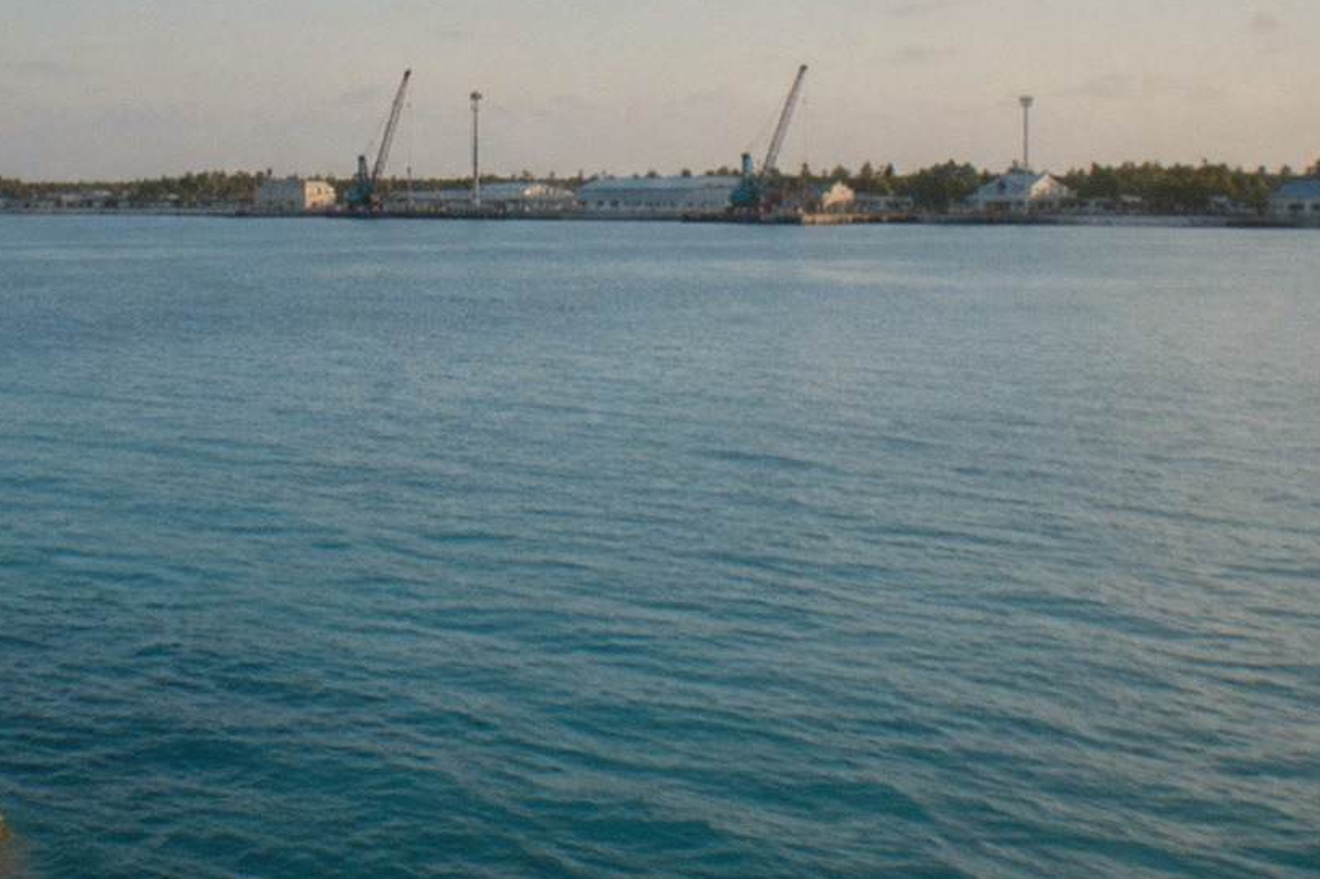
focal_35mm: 55
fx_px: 2016
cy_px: 347
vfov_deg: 24.6
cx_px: 442
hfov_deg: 35.9
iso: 320
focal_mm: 35
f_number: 5
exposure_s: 1/2000
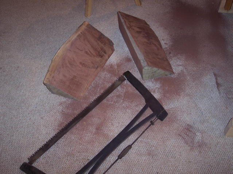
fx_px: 256
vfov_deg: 37.7
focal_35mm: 38
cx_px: 116
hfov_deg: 49.0
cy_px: 87
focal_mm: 8
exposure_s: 1/30
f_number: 2.8
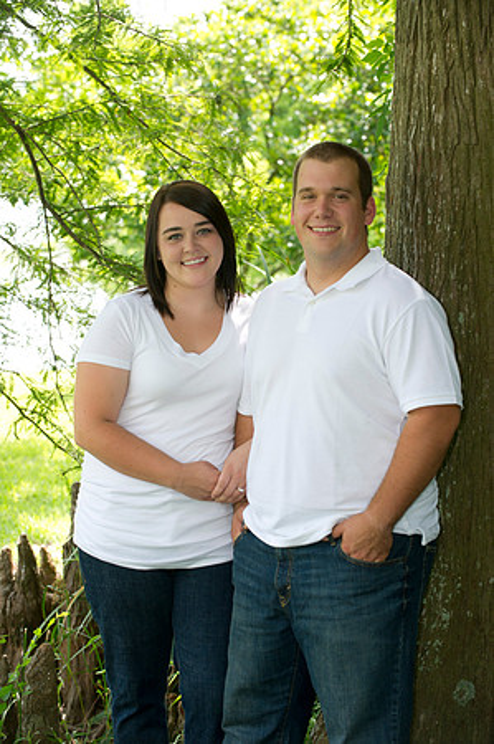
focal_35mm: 105
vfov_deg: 19.5
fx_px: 2166
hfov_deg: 13.0
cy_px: 372
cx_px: 247
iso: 320
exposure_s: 1/100
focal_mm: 105
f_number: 5
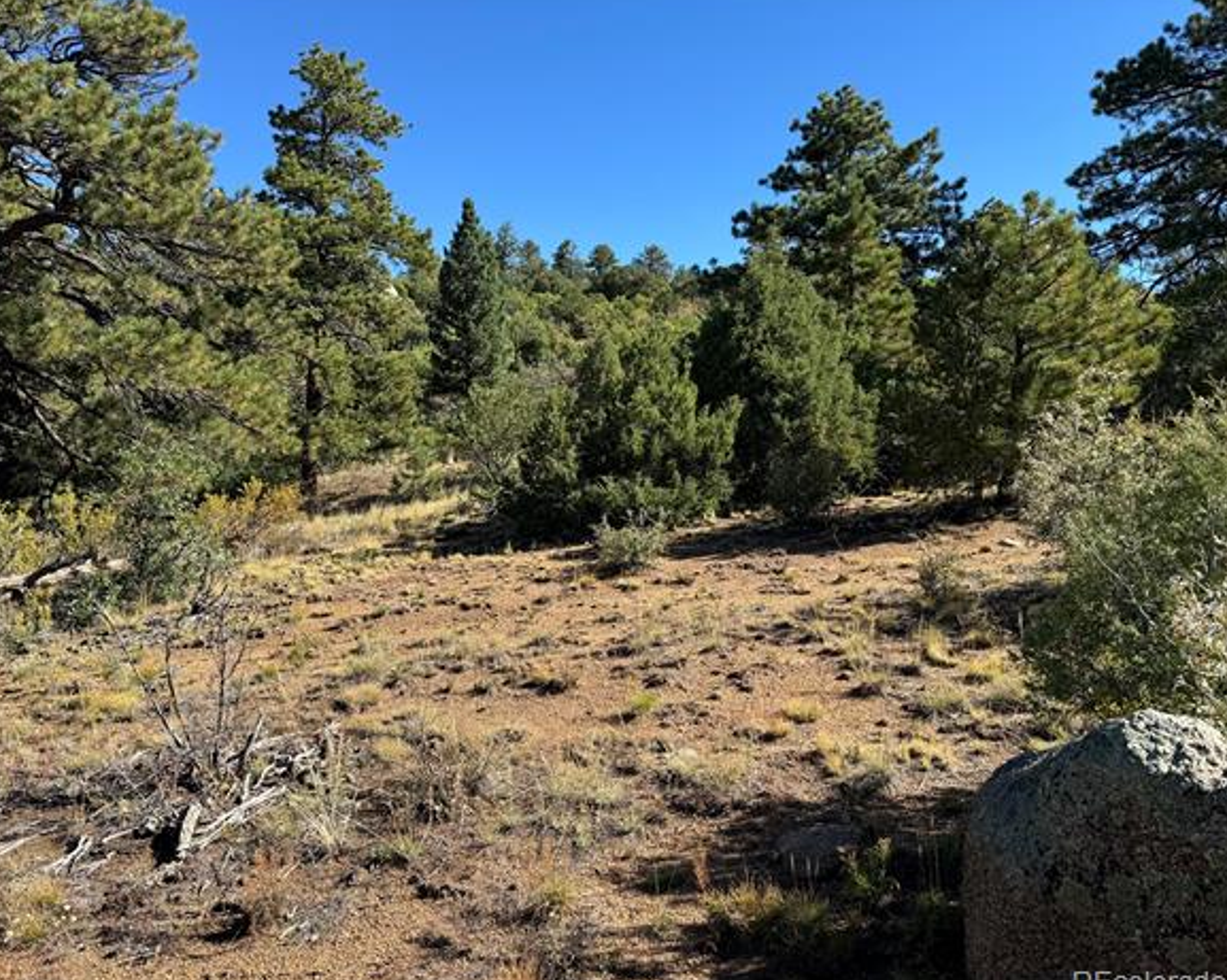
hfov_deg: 65.9
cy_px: 495
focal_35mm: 26
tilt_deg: -5.6
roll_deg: -0.6
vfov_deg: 54.9
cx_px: 561
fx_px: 944
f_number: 1.78
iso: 80
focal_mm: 6.76
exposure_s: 1/2174
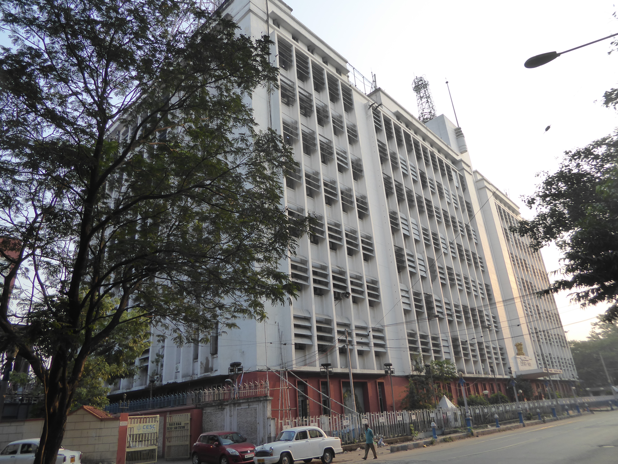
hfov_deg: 69.4
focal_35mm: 25
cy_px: 232
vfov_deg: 54.9
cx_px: 309
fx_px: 446
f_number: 3.3
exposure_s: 1/320
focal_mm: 4.3
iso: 160
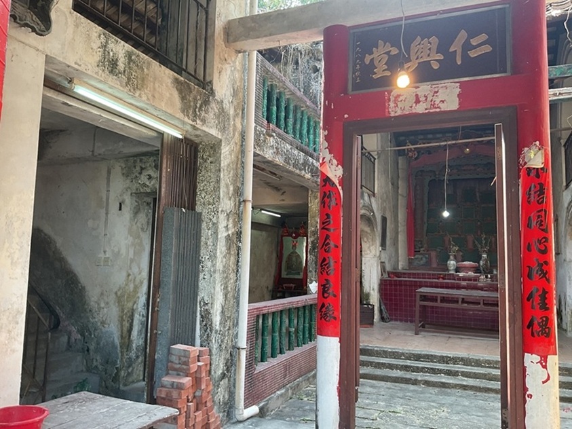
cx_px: 286
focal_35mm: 29
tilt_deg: +4.6
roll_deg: -0.6
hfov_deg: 61.7
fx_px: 479
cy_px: 214
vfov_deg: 48.2
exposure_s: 1/120
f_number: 1.8
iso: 50
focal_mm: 3
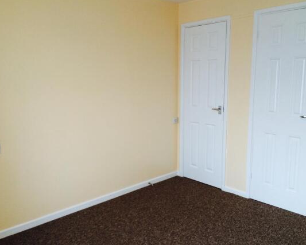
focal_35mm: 32
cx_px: 154
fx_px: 290
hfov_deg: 55.6
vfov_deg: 45.8
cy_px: 122
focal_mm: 4.12
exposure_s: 1/33
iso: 125
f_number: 2.2
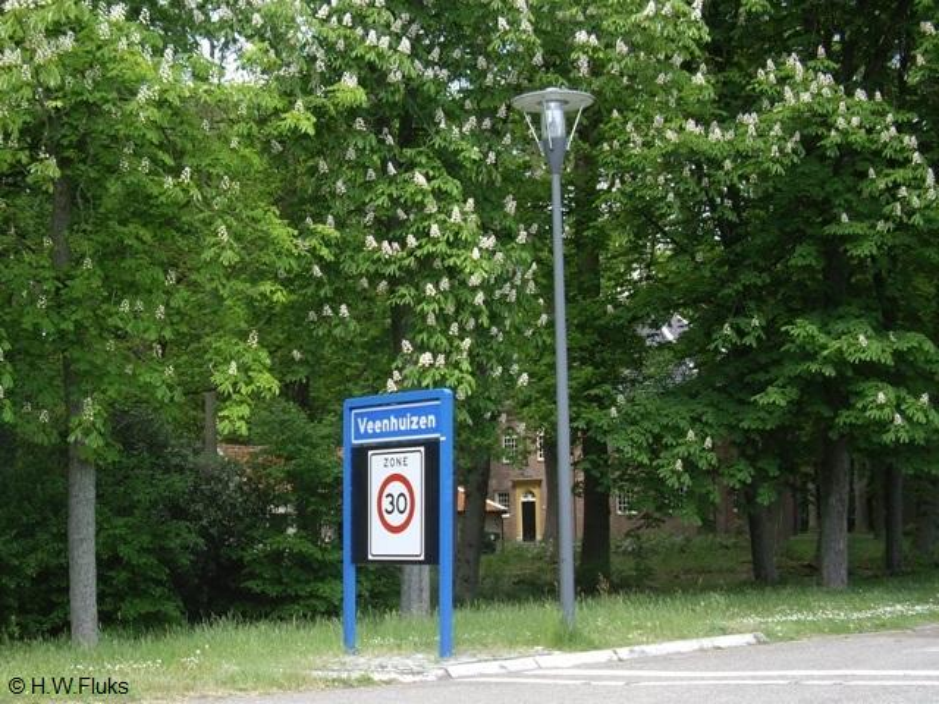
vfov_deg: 37.7
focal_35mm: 38
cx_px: 470
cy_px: 352
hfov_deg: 49.0
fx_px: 1031
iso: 64
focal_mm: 7.9
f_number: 2.8
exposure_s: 1/160
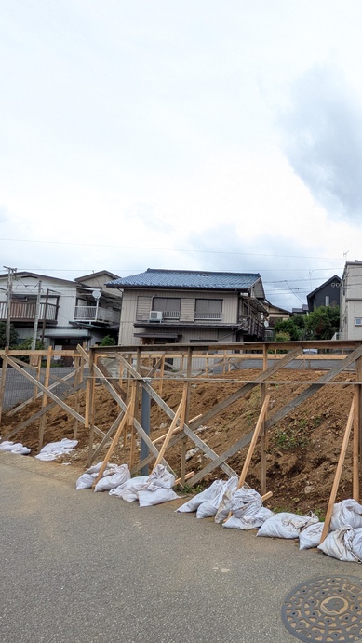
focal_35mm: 21
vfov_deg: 83.8
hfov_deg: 45.2
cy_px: 321
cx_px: 364
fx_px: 358
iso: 51
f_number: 2.2
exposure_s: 1/1235
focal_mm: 1.83
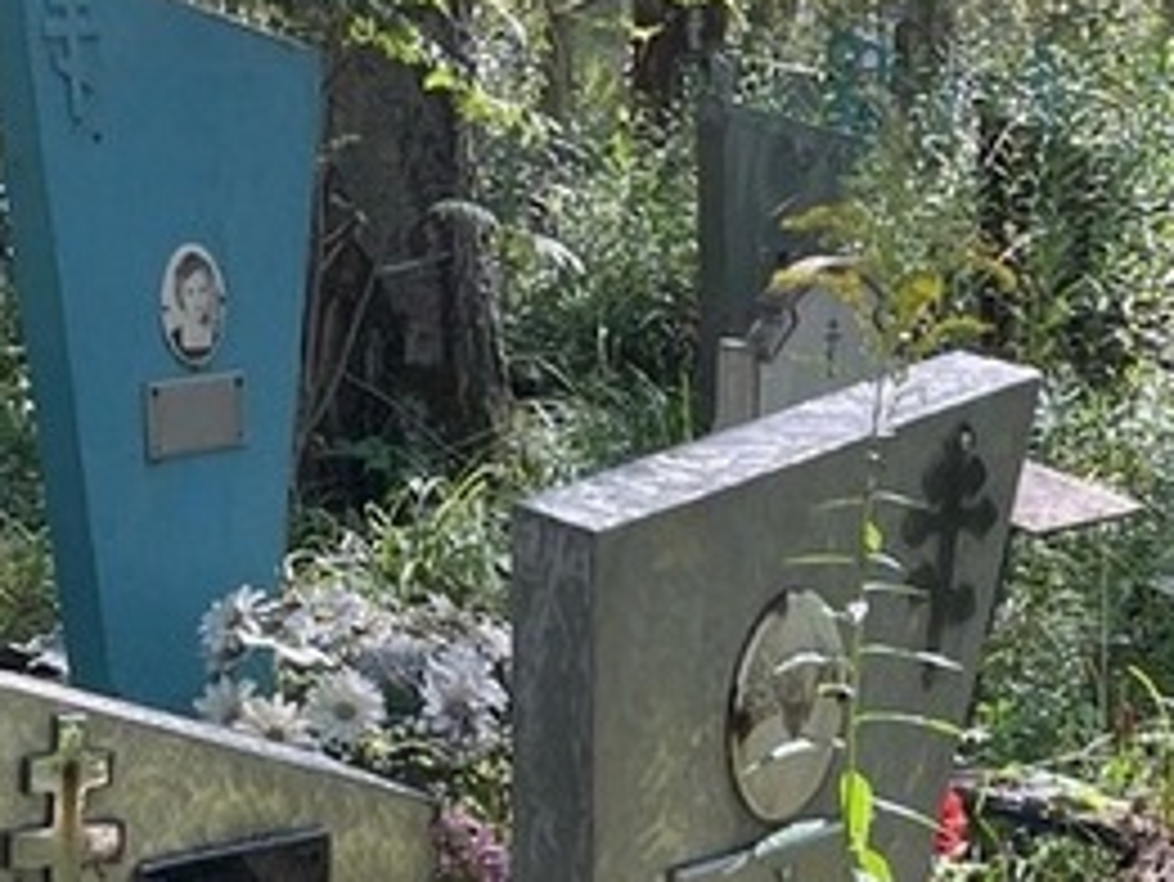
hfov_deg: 19.1
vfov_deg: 13.5
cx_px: 922
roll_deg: -4.9
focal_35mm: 102
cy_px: 1404
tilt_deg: -17.0
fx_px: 3461
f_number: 1.6
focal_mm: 4.2
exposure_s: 1/259
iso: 32
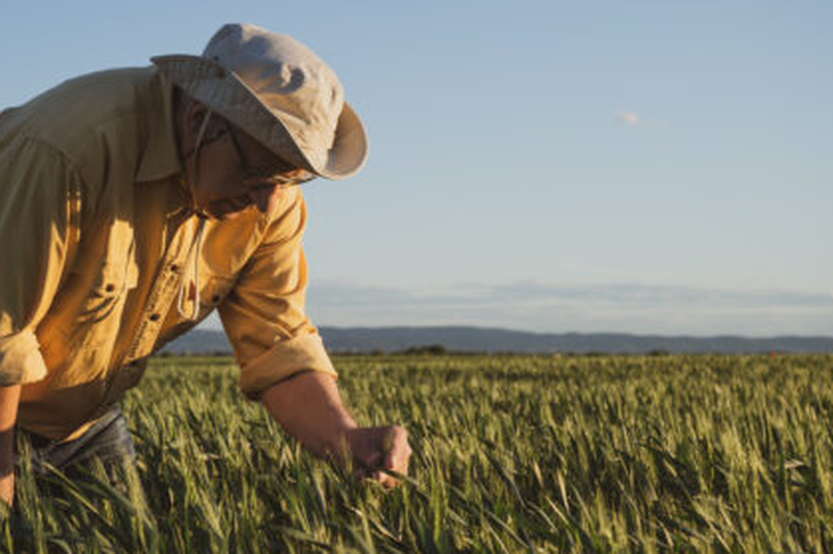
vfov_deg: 17.7
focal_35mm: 77
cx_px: 274
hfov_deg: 26.2
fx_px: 1781
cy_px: 292
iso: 100
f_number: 5.6
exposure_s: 1/250
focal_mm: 42
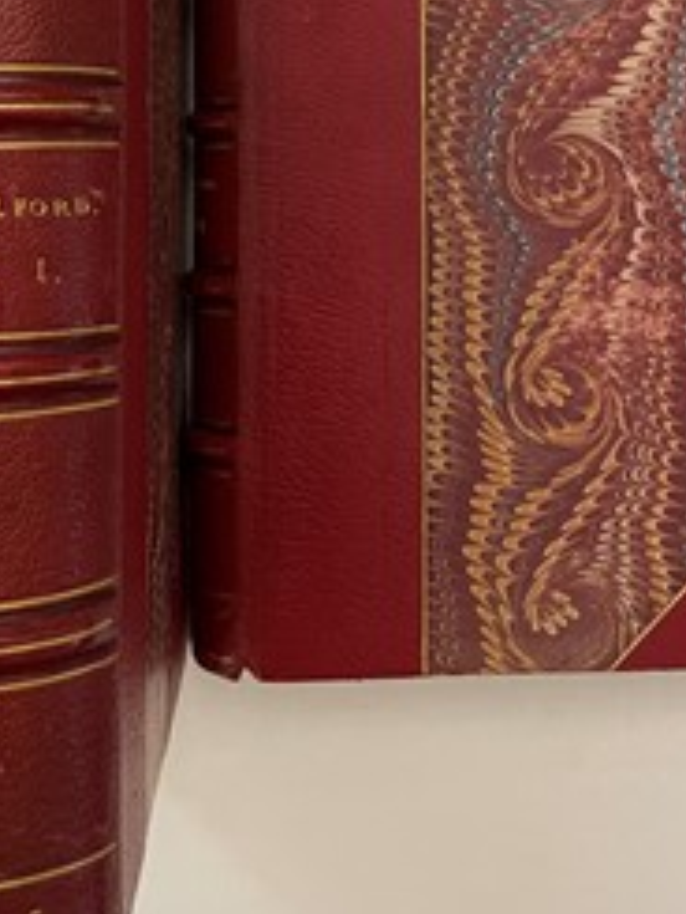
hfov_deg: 27.5
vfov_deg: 34.8
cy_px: 153
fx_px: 1399
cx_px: 352
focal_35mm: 53
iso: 320
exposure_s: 1/50
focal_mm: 4.2
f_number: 1.6
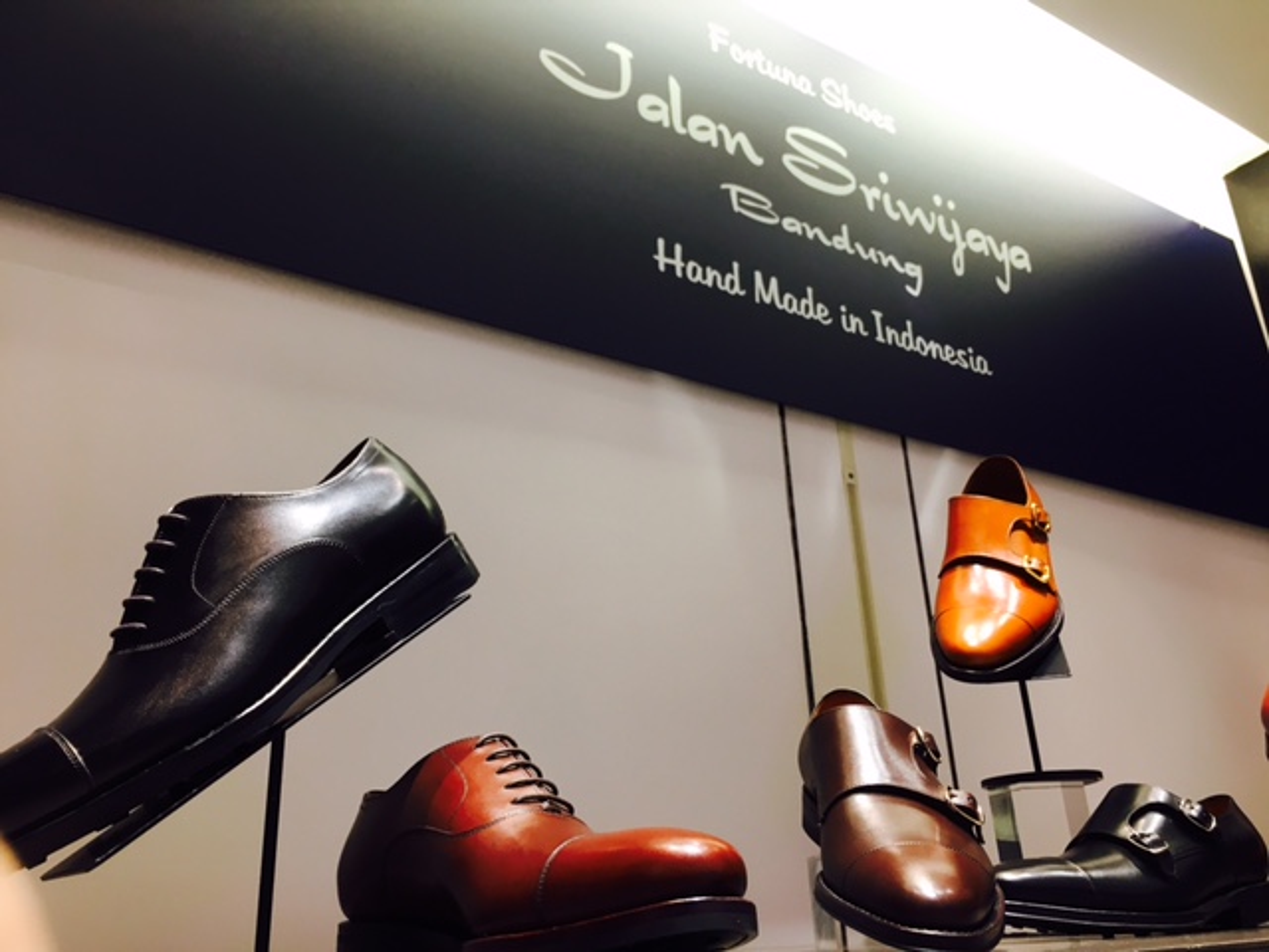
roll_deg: +2.2
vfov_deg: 48.2
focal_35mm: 29
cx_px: 634
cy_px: 476
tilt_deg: +23.1
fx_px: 1063
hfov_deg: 61.7
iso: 64
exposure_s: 1/30
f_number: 2.2
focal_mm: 4.15
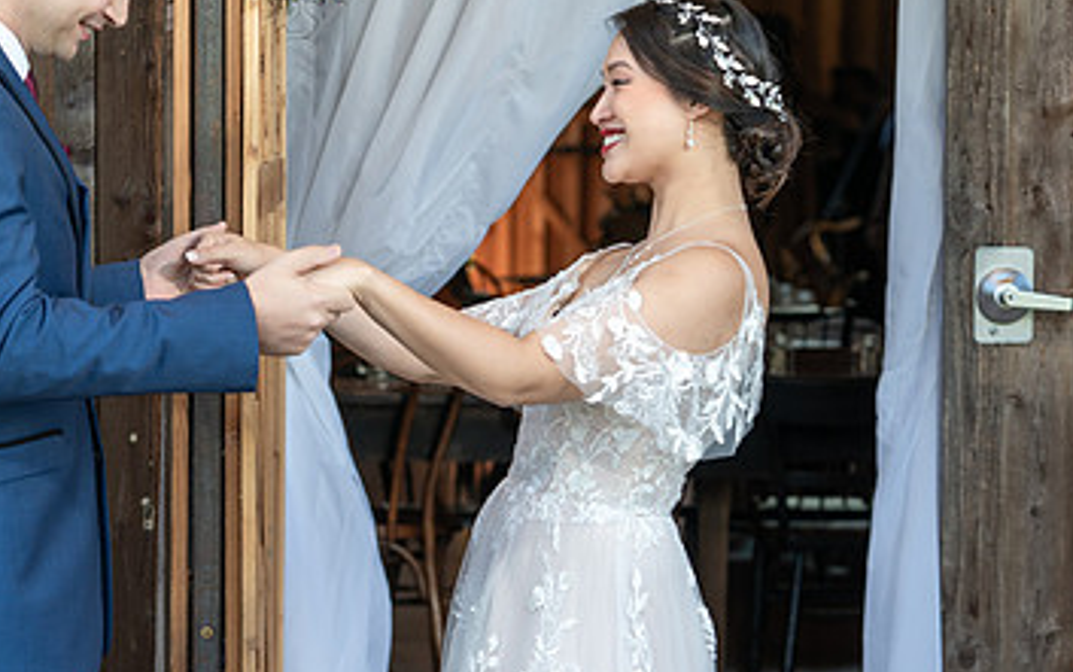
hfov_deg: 15.3
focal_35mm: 136
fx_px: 3979
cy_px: 327
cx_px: 342
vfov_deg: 9.7
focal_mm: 78
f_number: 4
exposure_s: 1/200
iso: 250
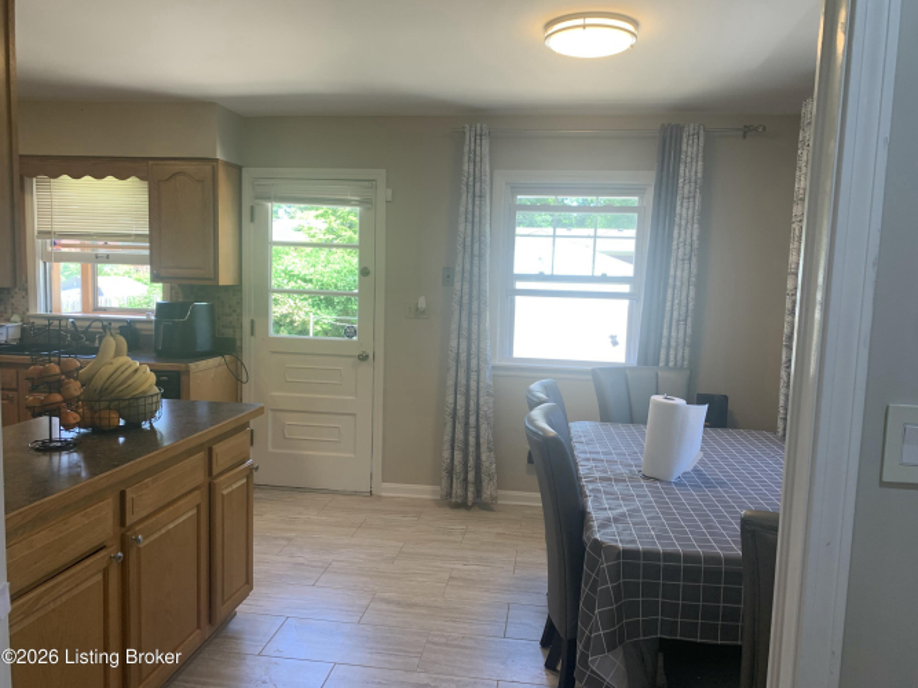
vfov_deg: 53.0
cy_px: 344
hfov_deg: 67.3
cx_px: 459
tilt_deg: -6.4
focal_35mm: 26
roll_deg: -2.7
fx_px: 689
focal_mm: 4.25
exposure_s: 1/120
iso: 50
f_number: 1.8
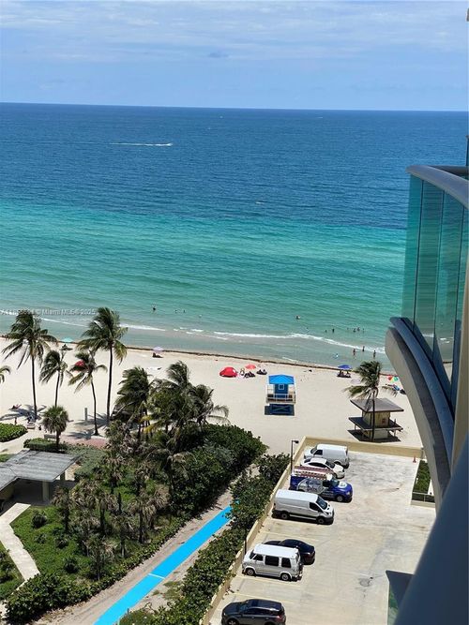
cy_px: 312
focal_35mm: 52
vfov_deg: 36.8
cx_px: 234
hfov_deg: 28.0
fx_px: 940
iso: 20
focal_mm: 6
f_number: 2
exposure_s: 1/2398
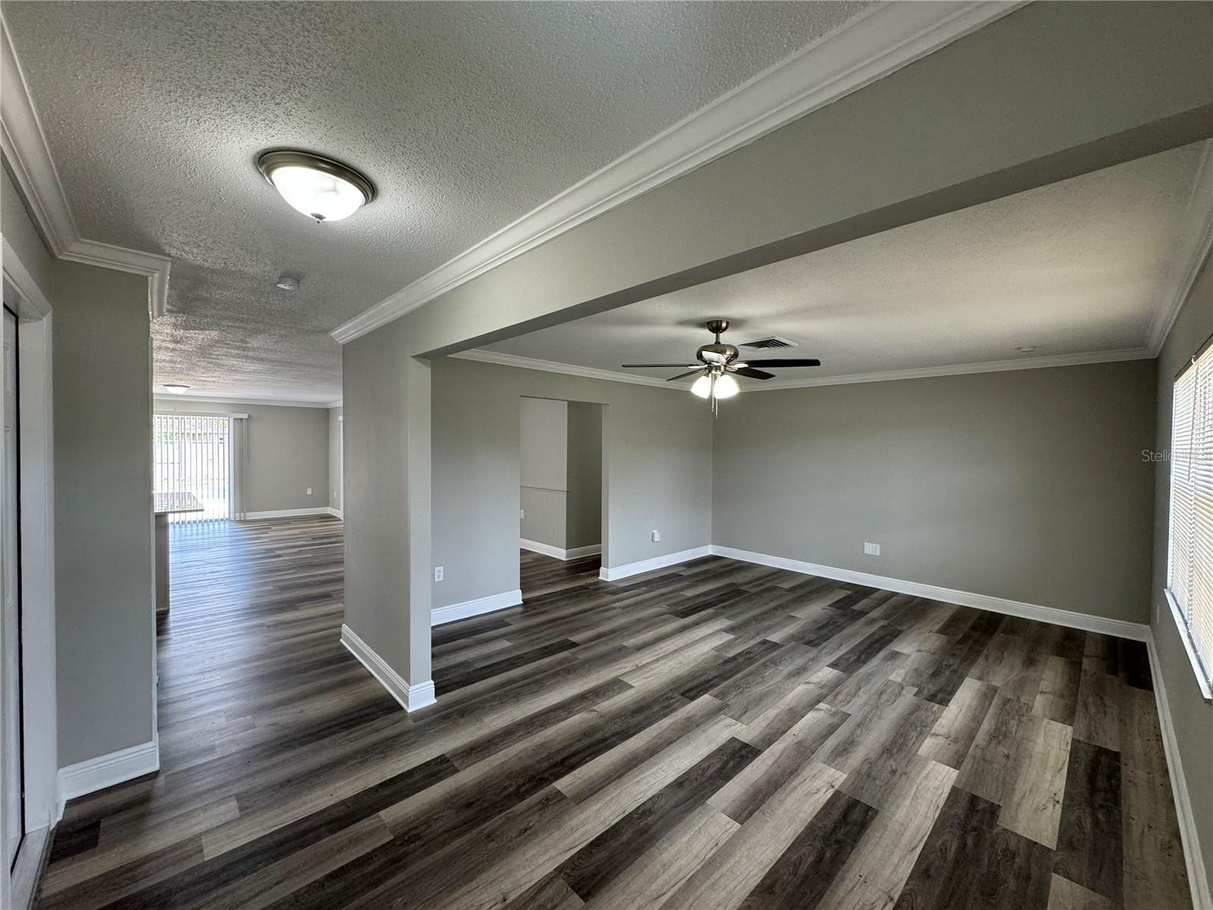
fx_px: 491
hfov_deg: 102.1
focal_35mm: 14
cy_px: 455
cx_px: 606
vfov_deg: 85.7
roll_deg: -0.7
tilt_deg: -1.0
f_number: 2.2
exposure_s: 1/120
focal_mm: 2.22
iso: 200
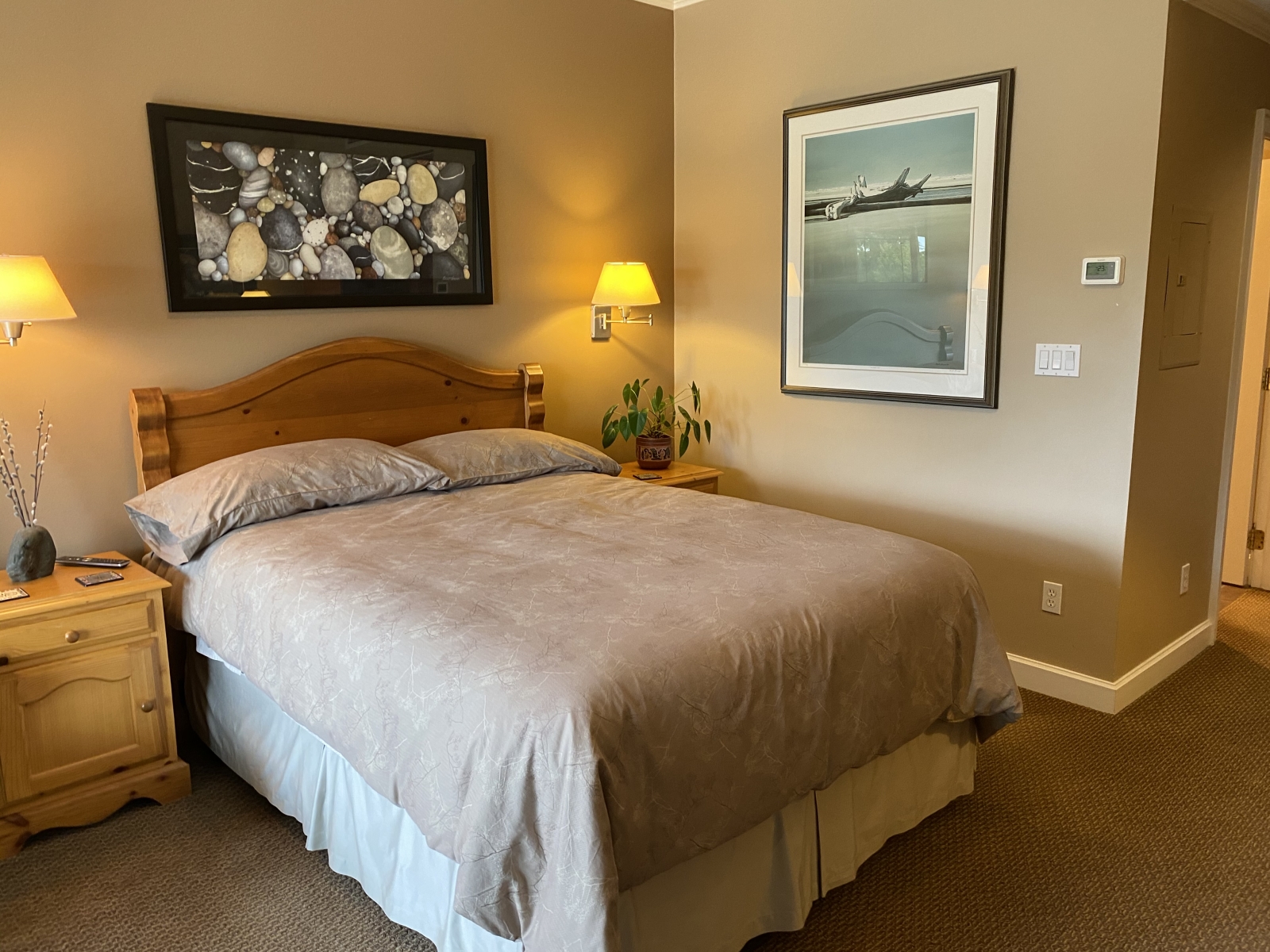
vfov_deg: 53.1
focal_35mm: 26
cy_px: 476
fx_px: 954
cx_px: 635
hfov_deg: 67.3
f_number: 1.8
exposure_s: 1/60
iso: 160
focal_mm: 4.25
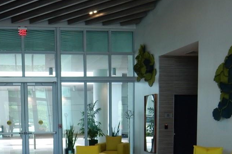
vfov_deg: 22.1
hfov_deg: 33.6
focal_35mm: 59
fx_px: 380
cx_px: 74
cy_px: 157
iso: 125
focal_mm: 4.5
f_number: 3.7
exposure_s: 1/40
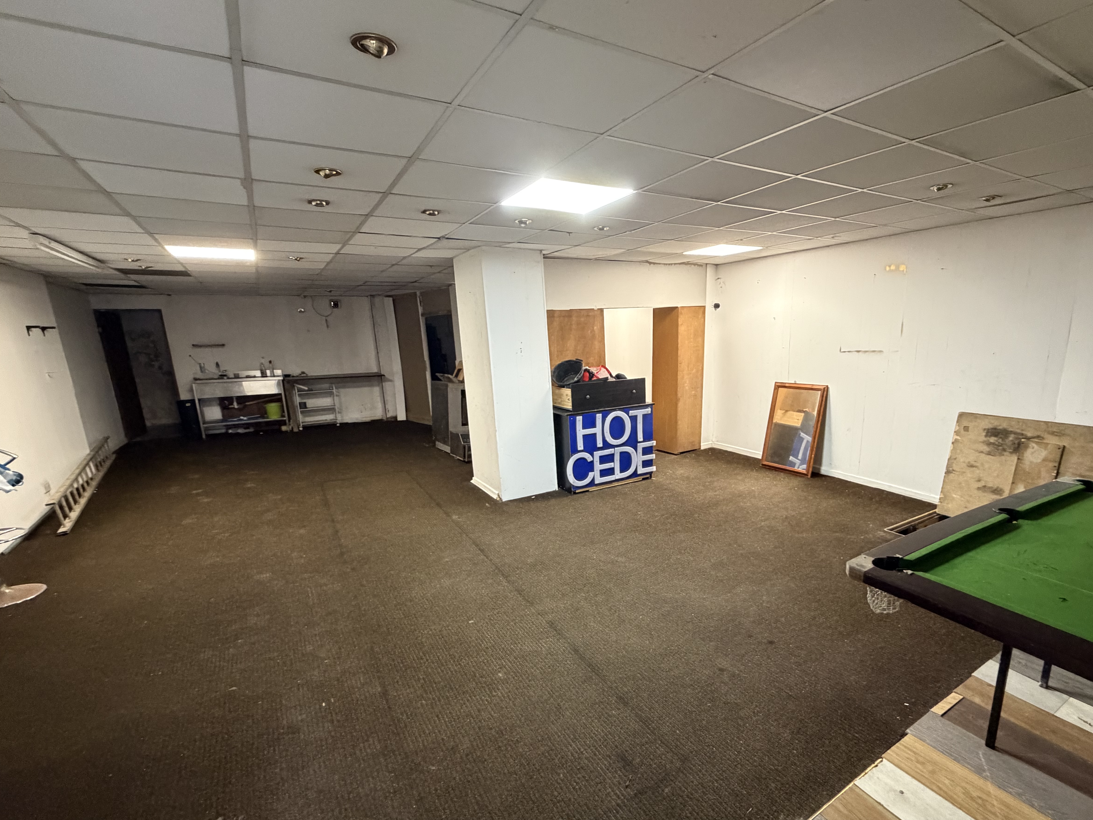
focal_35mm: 17
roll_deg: +1.4
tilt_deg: -12.0
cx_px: 628
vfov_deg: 74.4
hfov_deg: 90.4
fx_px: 537
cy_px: 460
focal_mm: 2.22
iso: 640
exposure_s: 1/50
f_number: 2.2
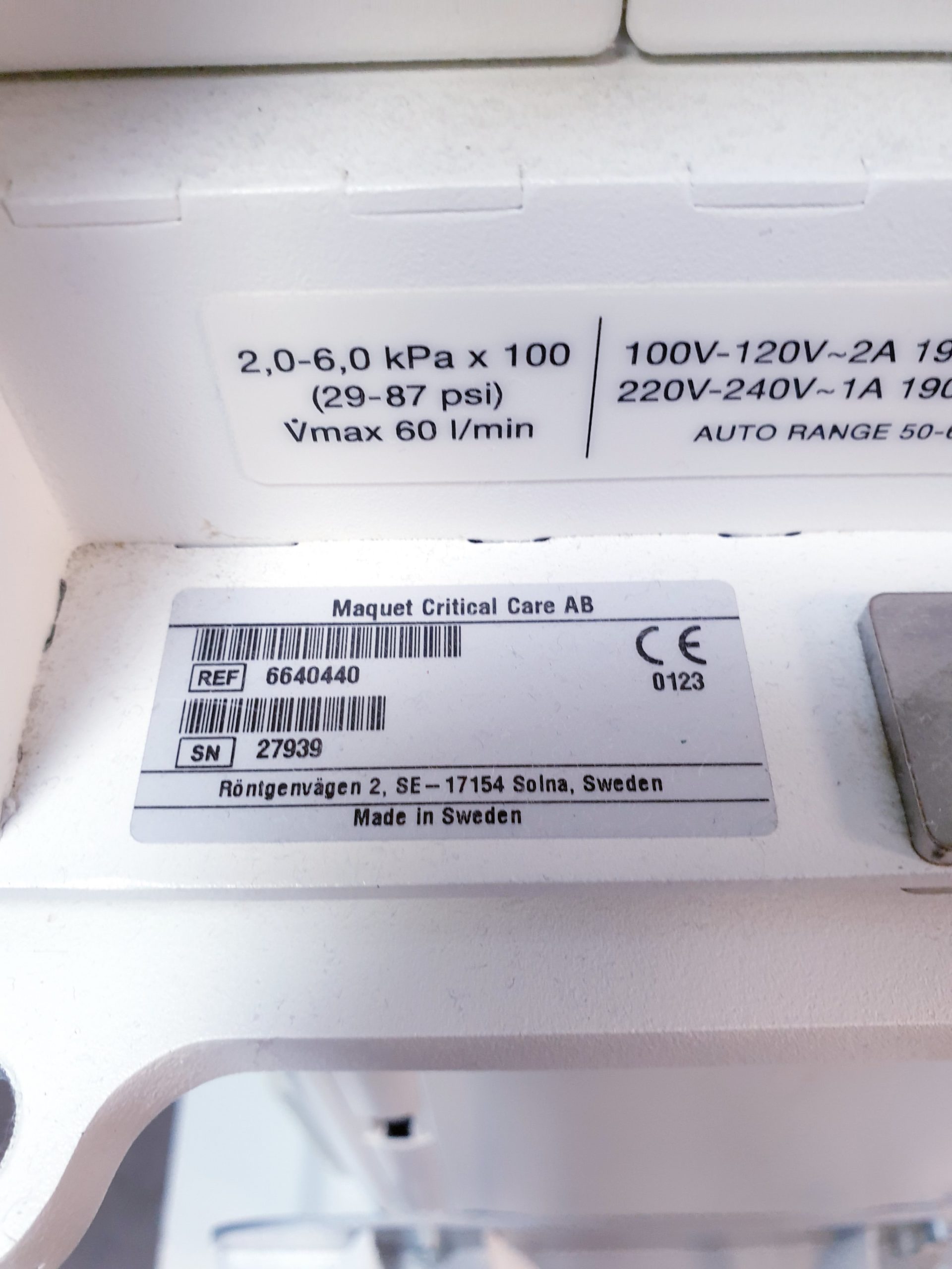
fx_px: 953
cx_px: 476
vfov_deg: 67.3
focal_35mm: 26
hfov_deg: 53.1
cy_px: 634
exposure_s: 1/50
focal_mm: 4.3
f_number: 2.4
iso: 200
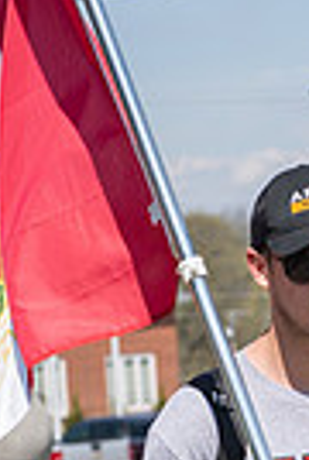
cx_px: 309
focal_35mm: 242
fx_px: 3100
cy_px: 427
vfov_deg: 8.5
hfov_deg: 5.7
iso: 100
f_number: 4
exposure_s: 1/800
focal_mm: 56
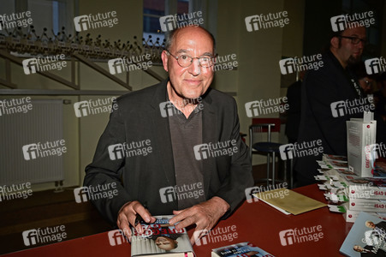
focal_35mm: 26
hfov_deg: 69.4
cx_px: 193
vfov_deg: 49.5
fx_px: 279
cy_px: 128
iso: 800
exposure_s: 1/200
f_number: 4.5
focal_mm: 26
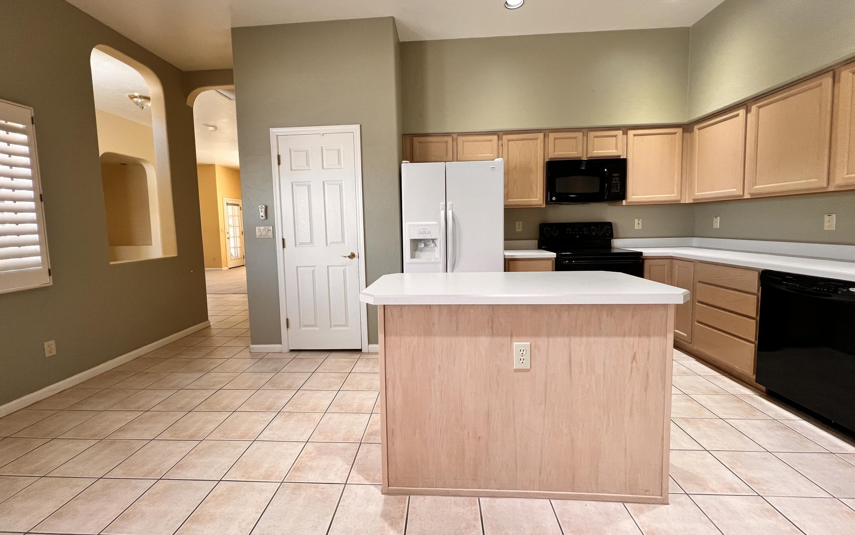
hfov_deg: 105.3
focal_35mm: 14
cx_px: 423
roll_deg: +2.1
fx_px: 326
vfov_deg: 78.6
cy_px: 252
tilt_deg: -4.7
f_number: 1.8
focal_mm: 1.57
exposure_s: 1/120
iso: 125
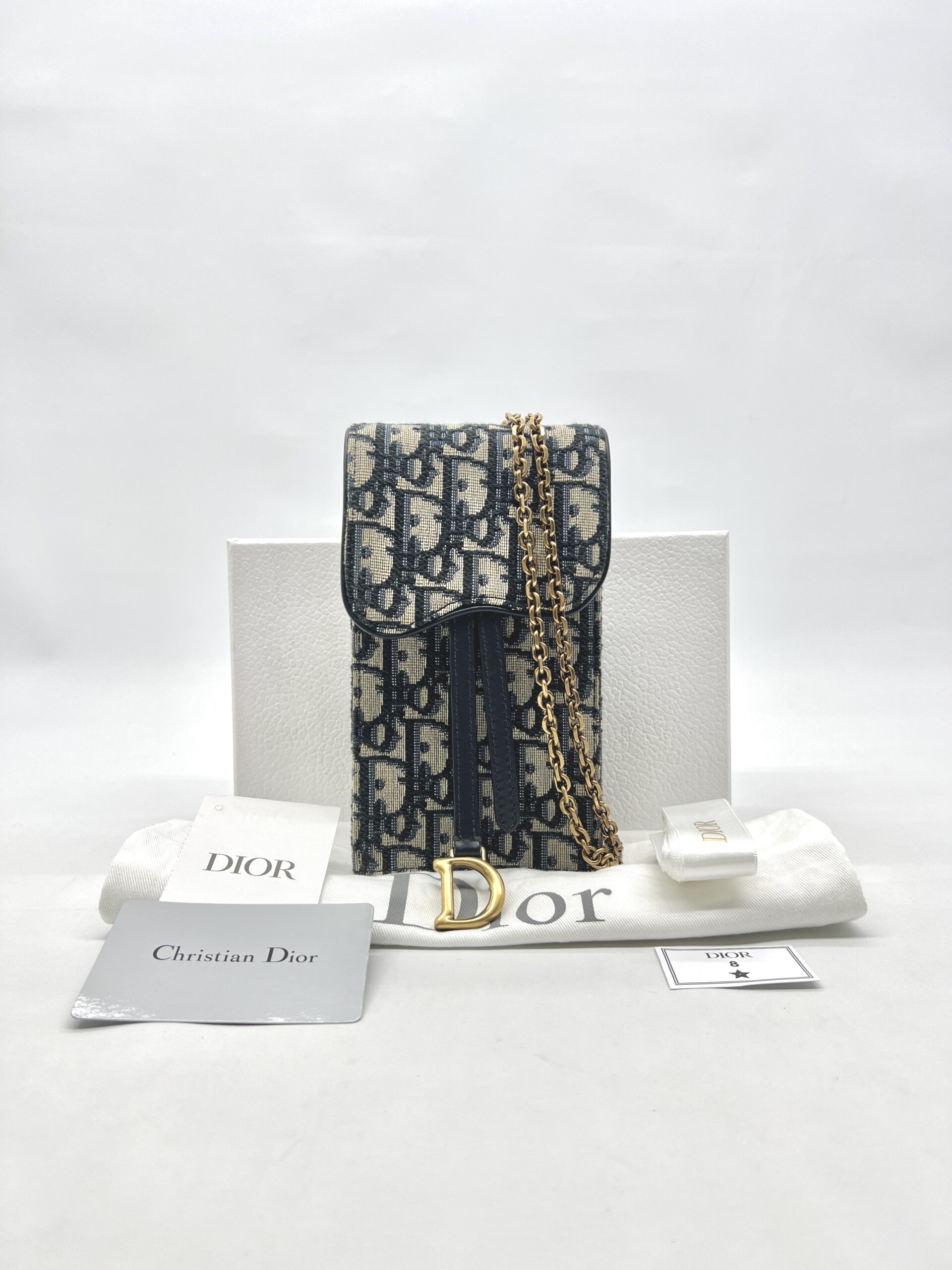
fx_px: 953
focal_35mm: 26
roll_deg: +1.0
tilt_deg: -5.3
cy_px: 635
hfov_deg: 53.1
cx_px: 476
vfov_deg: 67.3
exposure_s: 1/150
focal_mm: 5.7
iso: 32
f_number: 1.5
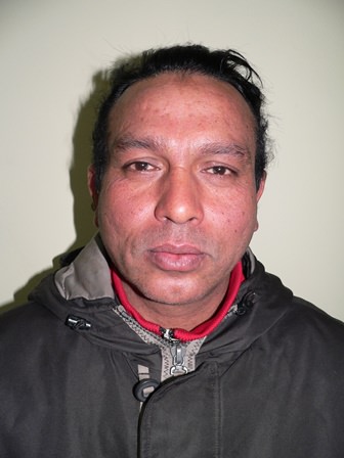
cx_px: 172
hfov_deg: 39.7
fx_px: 477
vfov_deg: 51.4
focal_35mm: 36
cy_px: 229
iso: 100
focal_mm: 6
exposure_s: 1/60
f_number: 2.8
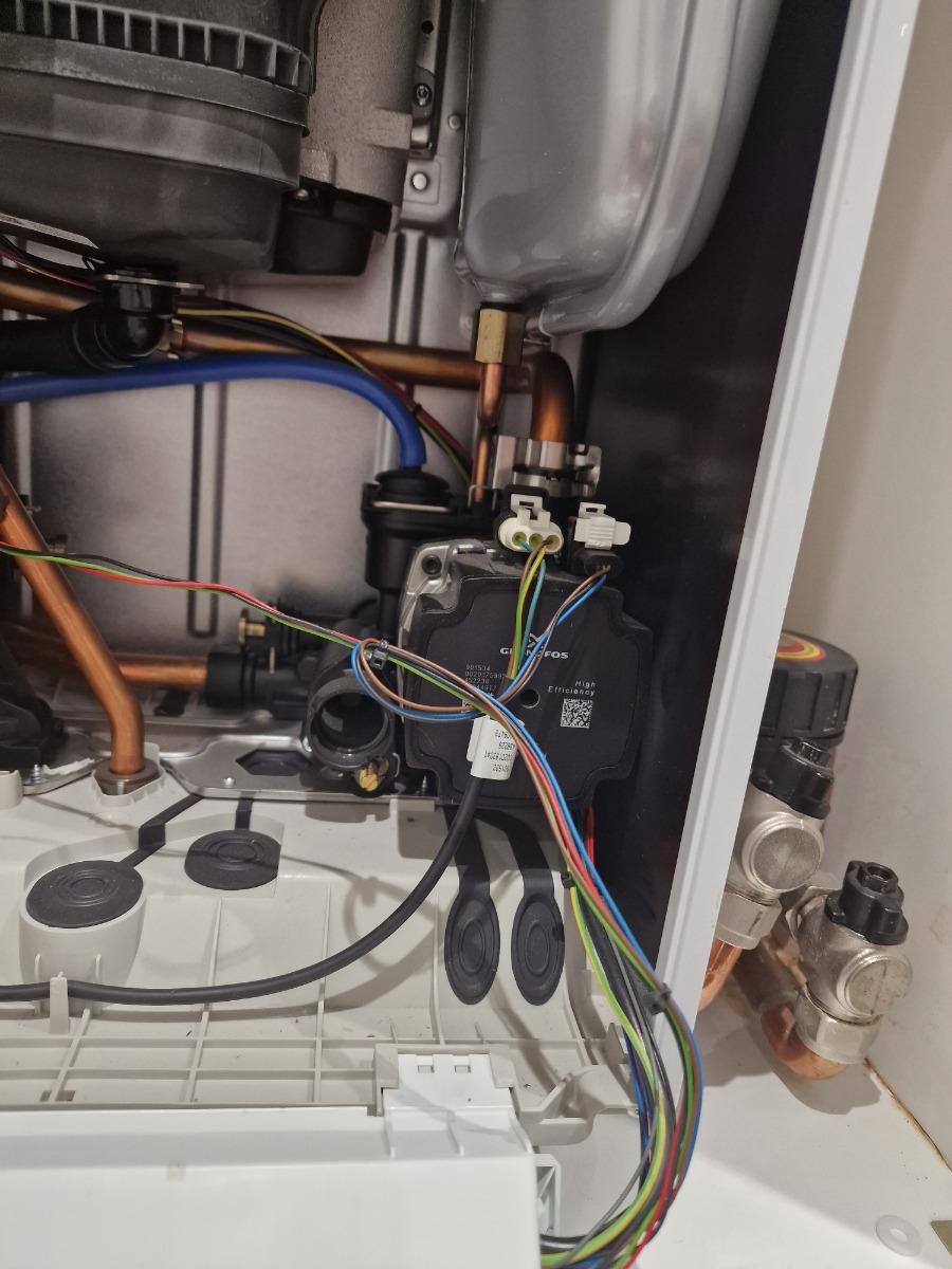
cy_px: 634
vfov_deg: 73.9
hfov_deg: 58.9
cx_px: 476
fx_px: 843
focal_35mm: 23
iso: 250
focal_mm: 6.4
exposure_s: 1/100
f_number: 1.8
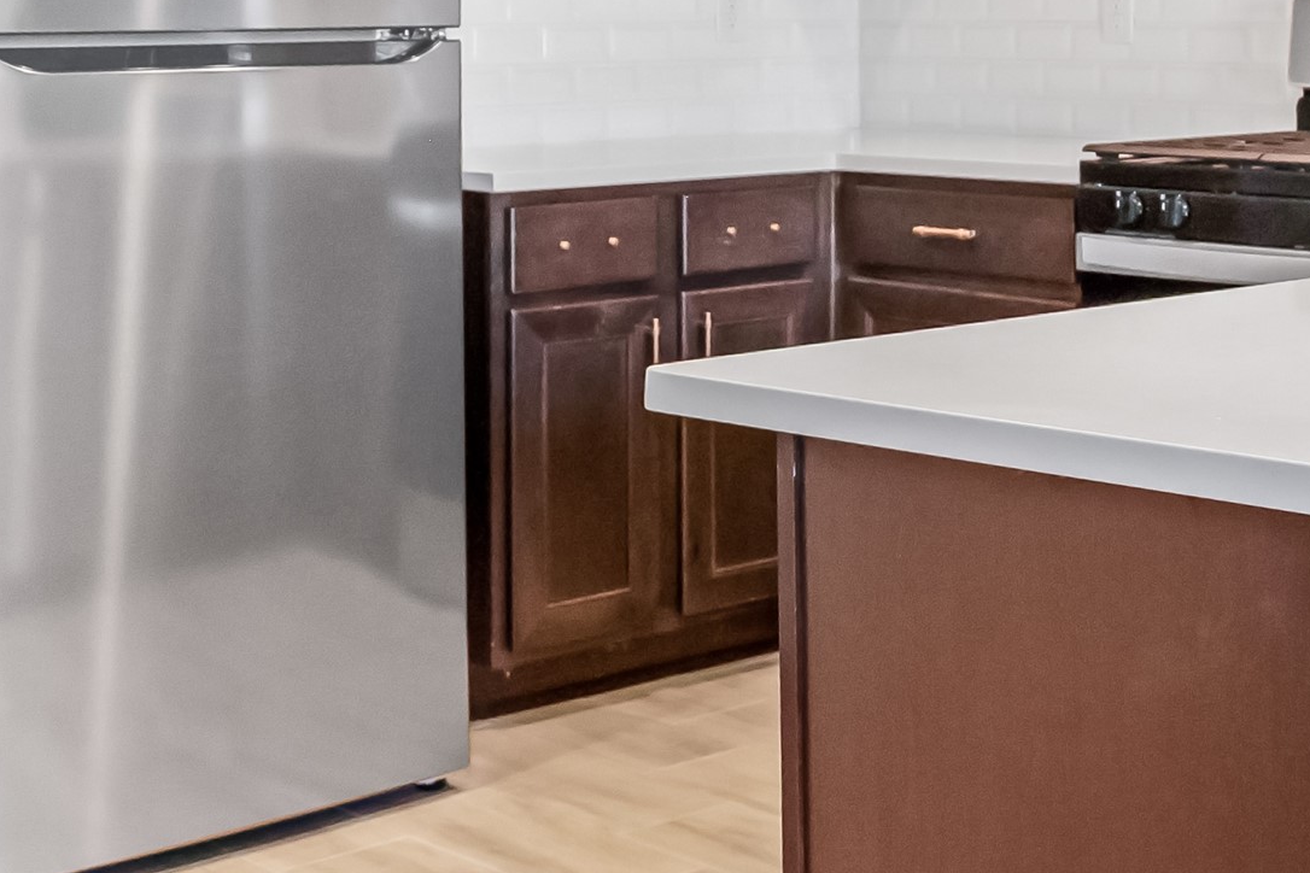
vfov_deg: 20.2
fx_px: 2401
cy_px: 68
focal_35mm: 66
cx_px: 1209
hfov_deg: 29.1
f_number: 8
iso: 1600
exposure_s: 1/30
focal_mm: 22
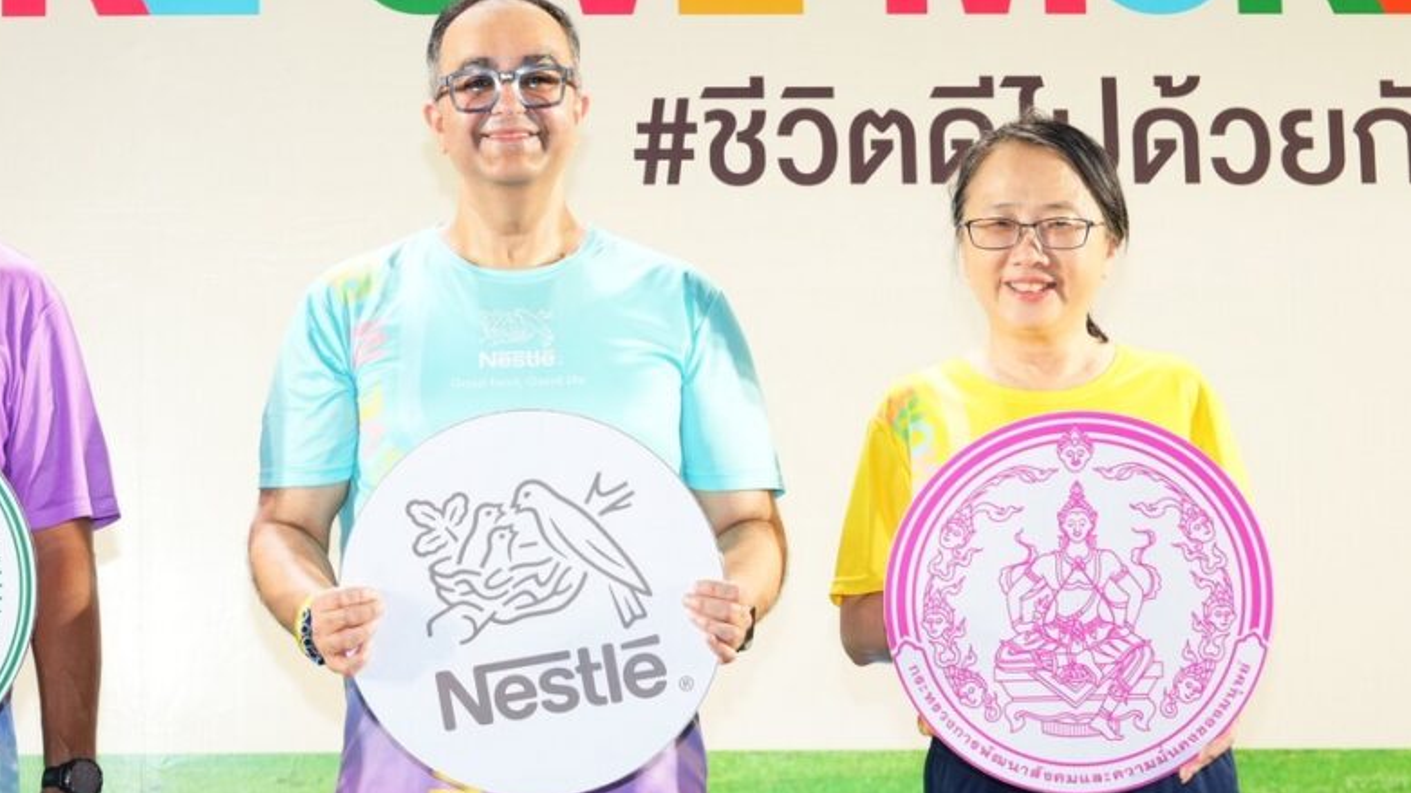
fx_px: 3292
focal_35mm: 88
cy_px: 210
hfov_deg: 23.6
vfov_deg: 13.7
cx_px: 161
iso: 640
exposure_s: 1/80
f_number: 5
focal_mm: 41
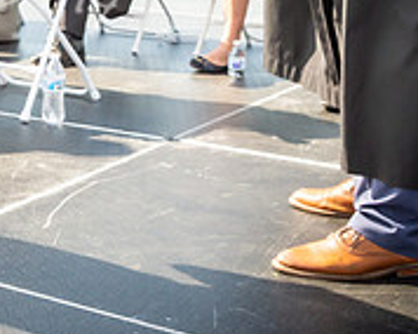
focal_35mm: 91
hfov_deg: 20.5
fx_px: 1125
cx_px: 11
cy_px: -176
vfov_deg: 15.5
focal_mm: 17
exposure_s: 1/500
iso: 200
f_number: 7.1
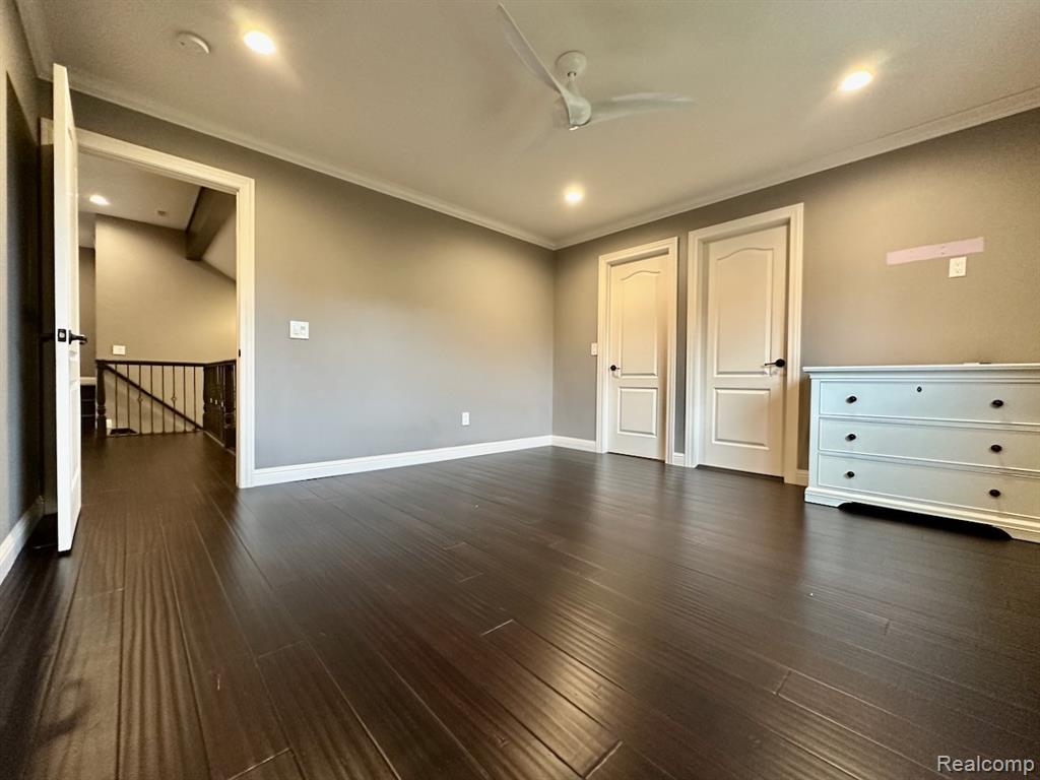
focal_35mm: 14
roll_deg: -0.2
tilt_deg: -1.0
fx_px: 421
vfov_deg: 85.7
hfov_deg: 102.1
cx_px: 520
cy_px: 390
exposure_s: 1/60
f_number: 2.2
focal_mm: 2.22
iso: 320
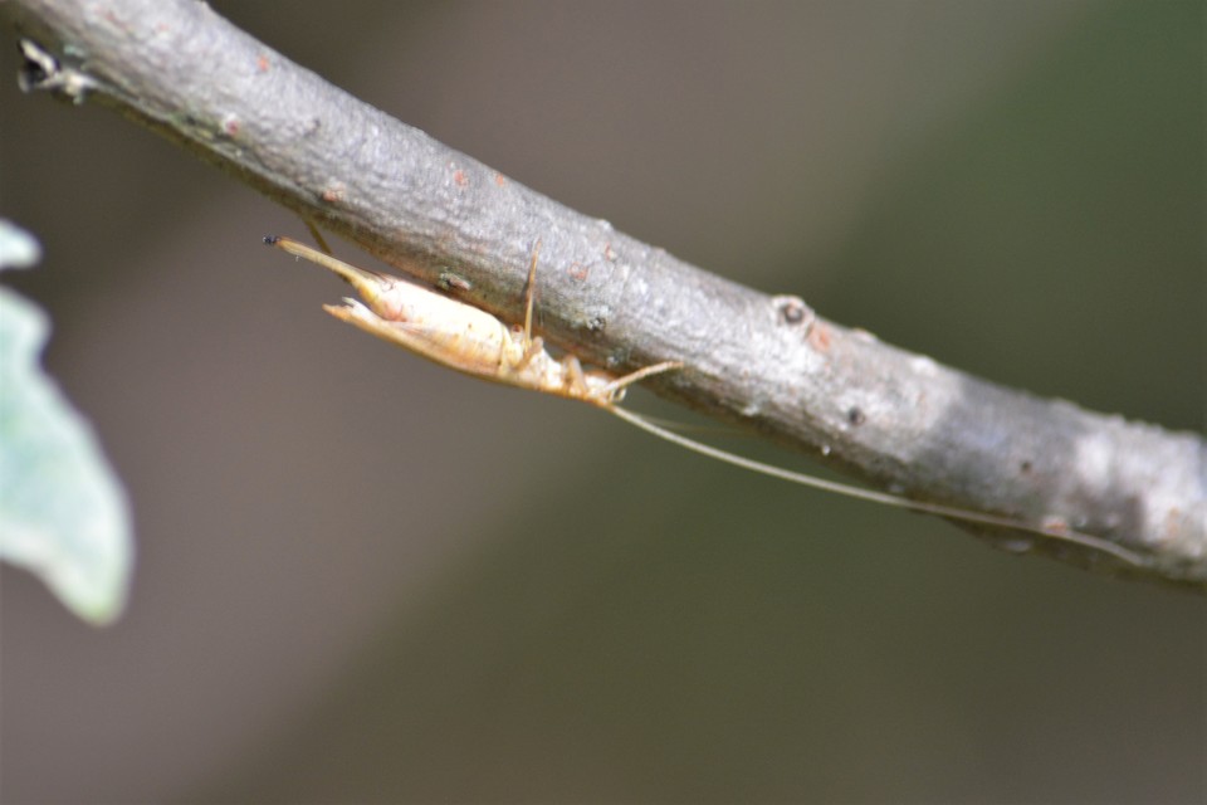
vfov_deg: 3.1
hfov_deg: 4.6
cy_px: 402
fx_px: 15086
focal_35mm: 450
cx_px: 604
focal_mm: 300
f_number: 8
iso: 400
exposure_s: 1/125
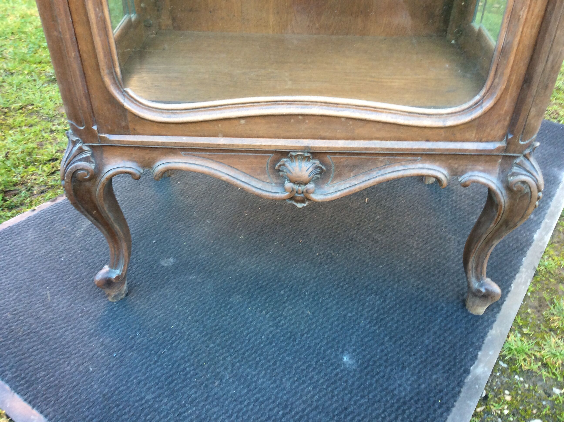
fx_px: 521
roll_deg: -2.3
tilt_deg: -37.5
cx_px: 282
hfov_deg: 56.9
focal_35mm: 32
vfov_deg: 44.1
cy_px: 211
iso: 40
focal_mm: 3.3
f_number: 2.4
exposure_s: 1/25
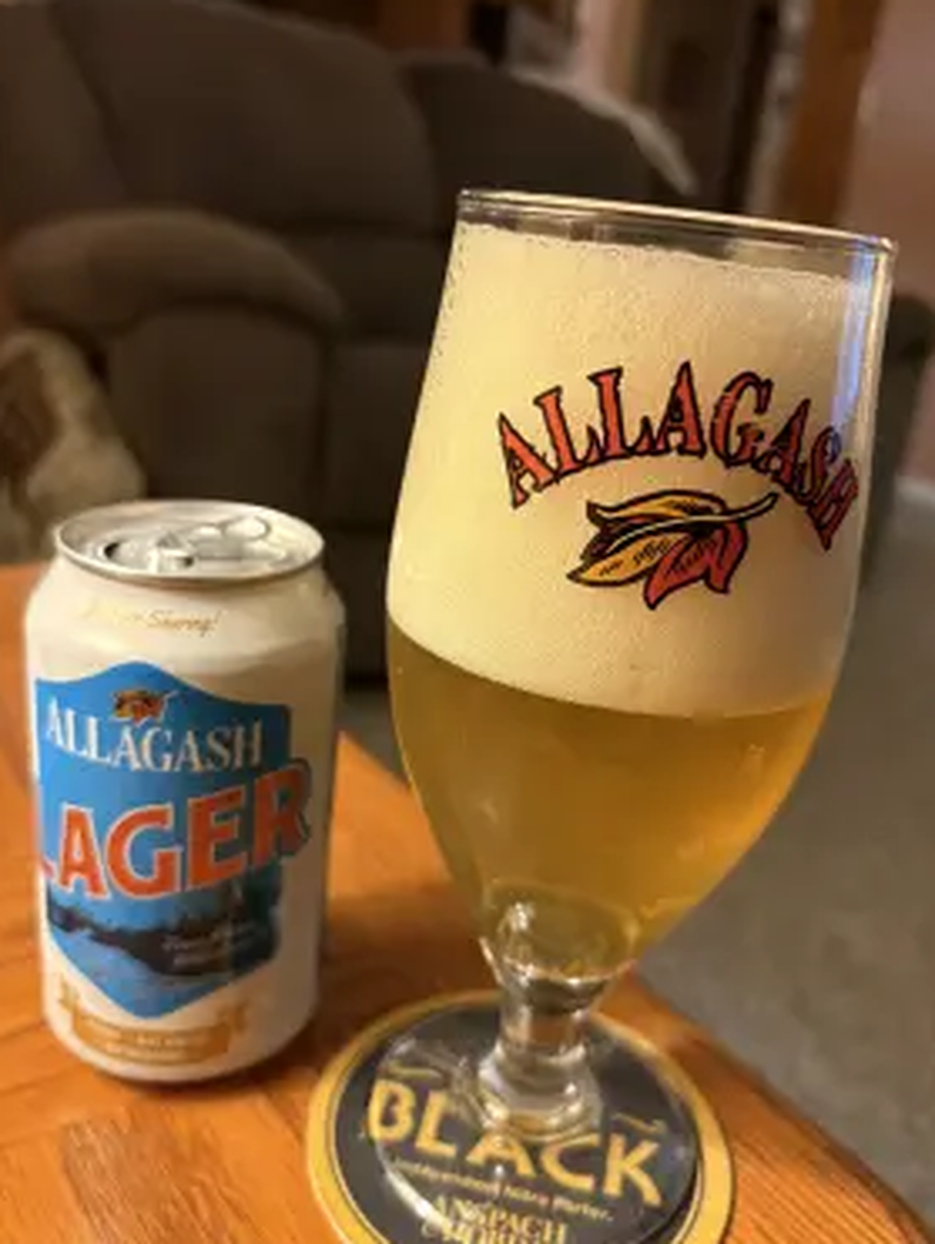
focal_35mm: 28
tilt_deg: -20.4
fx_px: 1007
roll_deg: -7.1
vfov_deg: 63.4
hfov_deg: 49.8
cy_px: 637
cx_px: 476
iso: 250
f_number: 1.6
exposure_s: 1/60
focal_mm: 5.96
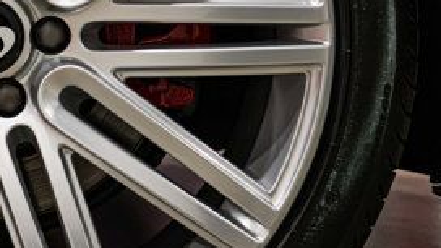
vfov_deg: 8.5
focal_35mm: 142
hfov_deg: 14.8
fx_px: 1660
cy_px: 32
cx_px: -13
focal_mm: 36
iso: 1000
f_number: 4
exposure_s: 1/80
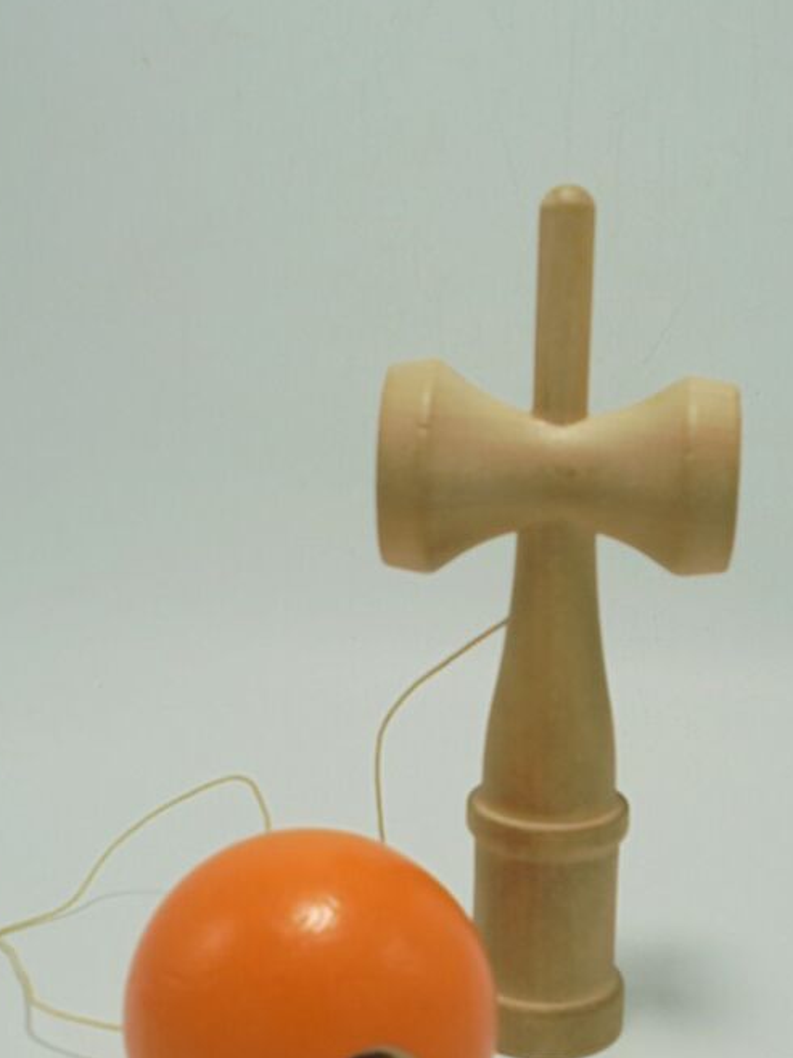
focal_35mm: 52
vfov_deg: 36.6
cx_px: 416
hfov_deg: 28.0
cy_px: 653
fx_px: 1589
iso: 100
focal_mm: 6.9
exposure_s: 1/80
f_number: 4.2
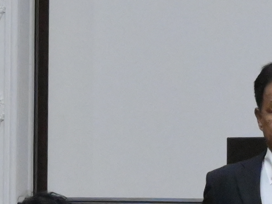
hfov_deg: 7.8
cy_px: 166
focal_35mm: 248
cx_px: 435
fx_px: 1949
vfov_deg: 6.0
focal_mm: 24.5
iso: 6400
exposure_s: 1/400
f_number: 8
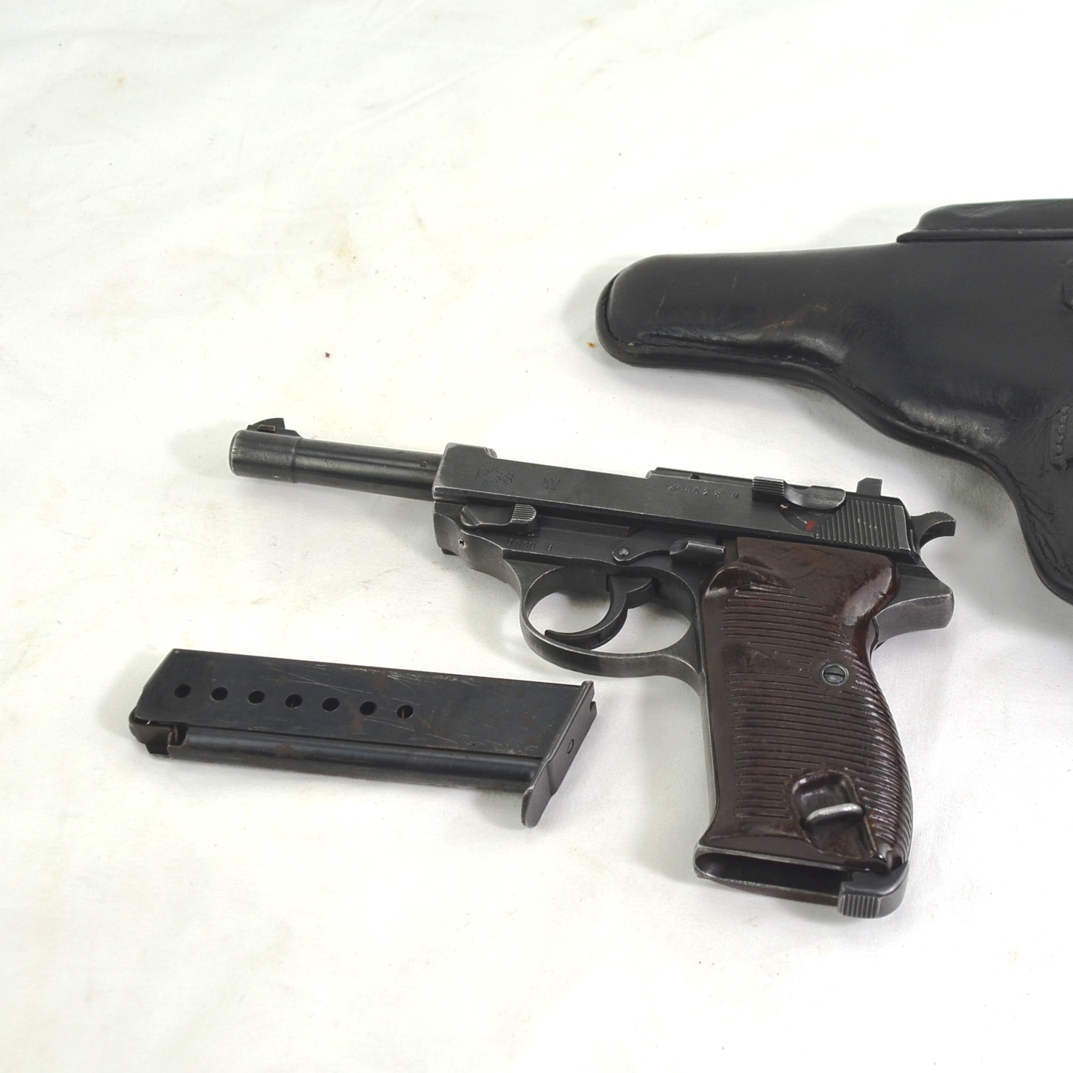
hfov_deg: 28.3
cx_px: 777
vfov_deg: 28.6
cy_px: 553
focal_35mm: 60
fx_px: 2104
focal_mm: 28
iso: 200
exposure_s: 1/125
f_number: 5.6
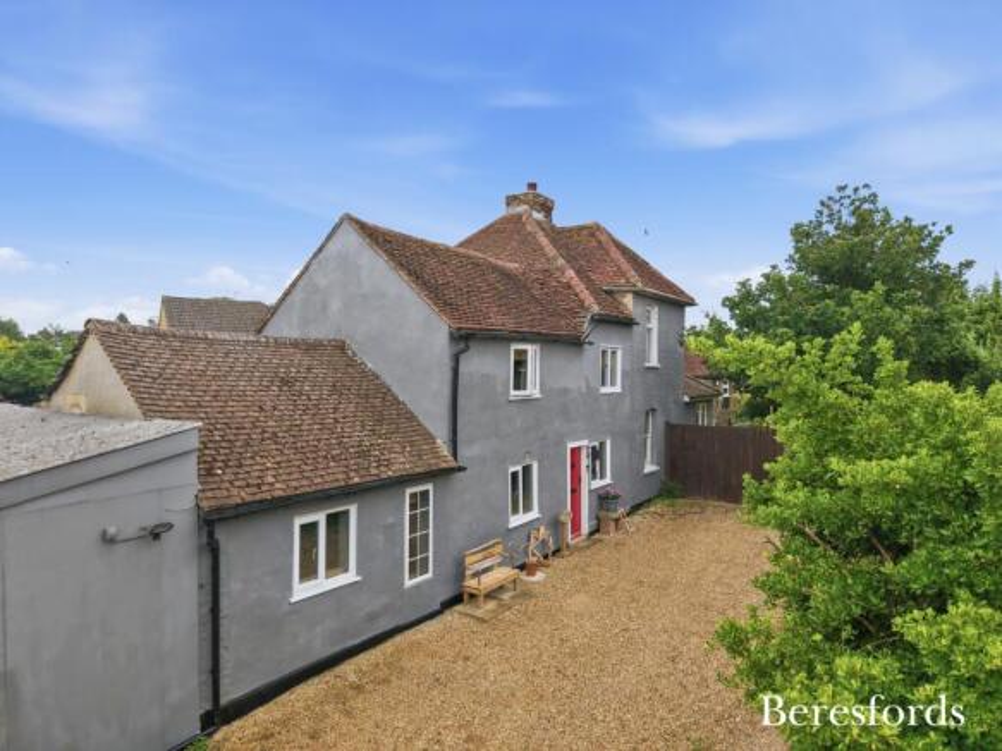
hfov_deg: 73.9
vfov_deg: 58.9
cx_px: 501
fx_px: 666
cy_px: 376
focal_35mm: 23
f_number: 1.8
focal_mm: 8.7
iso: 310
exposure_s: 1/3200
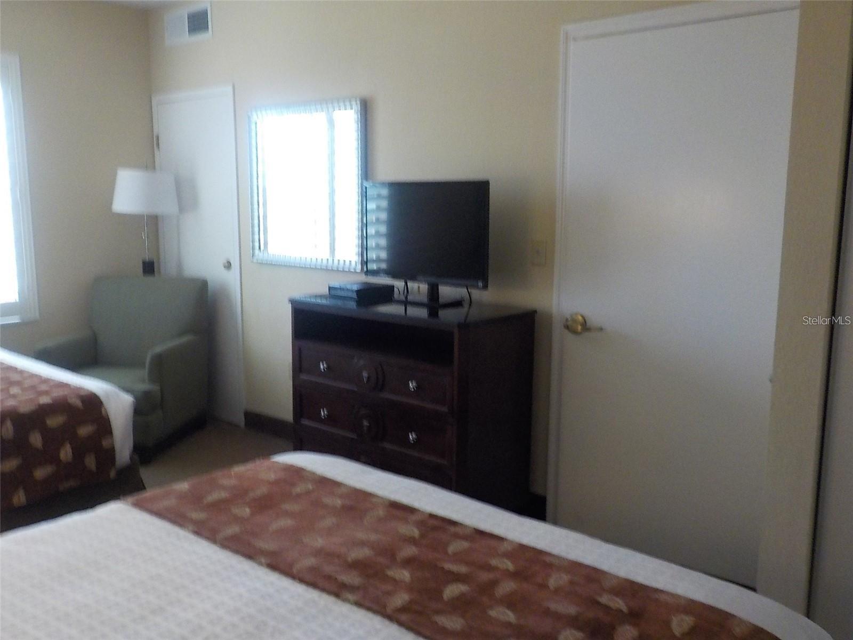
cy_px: 320
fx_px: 739
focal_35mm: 30
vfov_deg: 46.8
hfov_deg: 60.0
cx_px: 426
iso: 400
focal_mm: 4.1
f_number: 3.3
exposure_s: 1/30
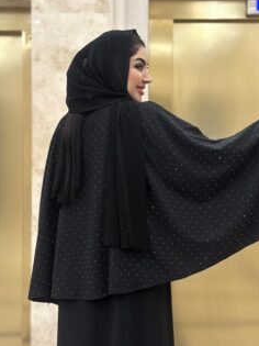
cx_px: 145
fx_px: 609
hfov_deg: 24.0
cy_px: 155
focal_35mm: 61
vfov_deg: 31.7
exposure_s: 1/50
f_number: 1.78
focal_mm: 6.86
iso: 160
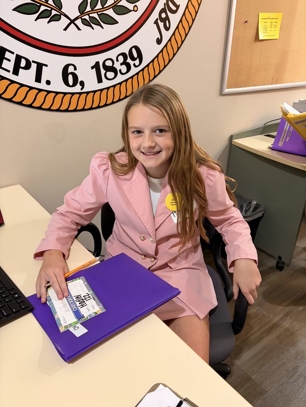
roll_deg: -0.5
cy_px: 204
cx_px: 153
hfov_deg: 53.1
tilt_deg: -26.8
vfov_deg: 67.3
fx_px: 306
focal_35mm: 26
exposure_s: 1/60
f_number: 1.6
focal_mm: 5.96
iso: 250
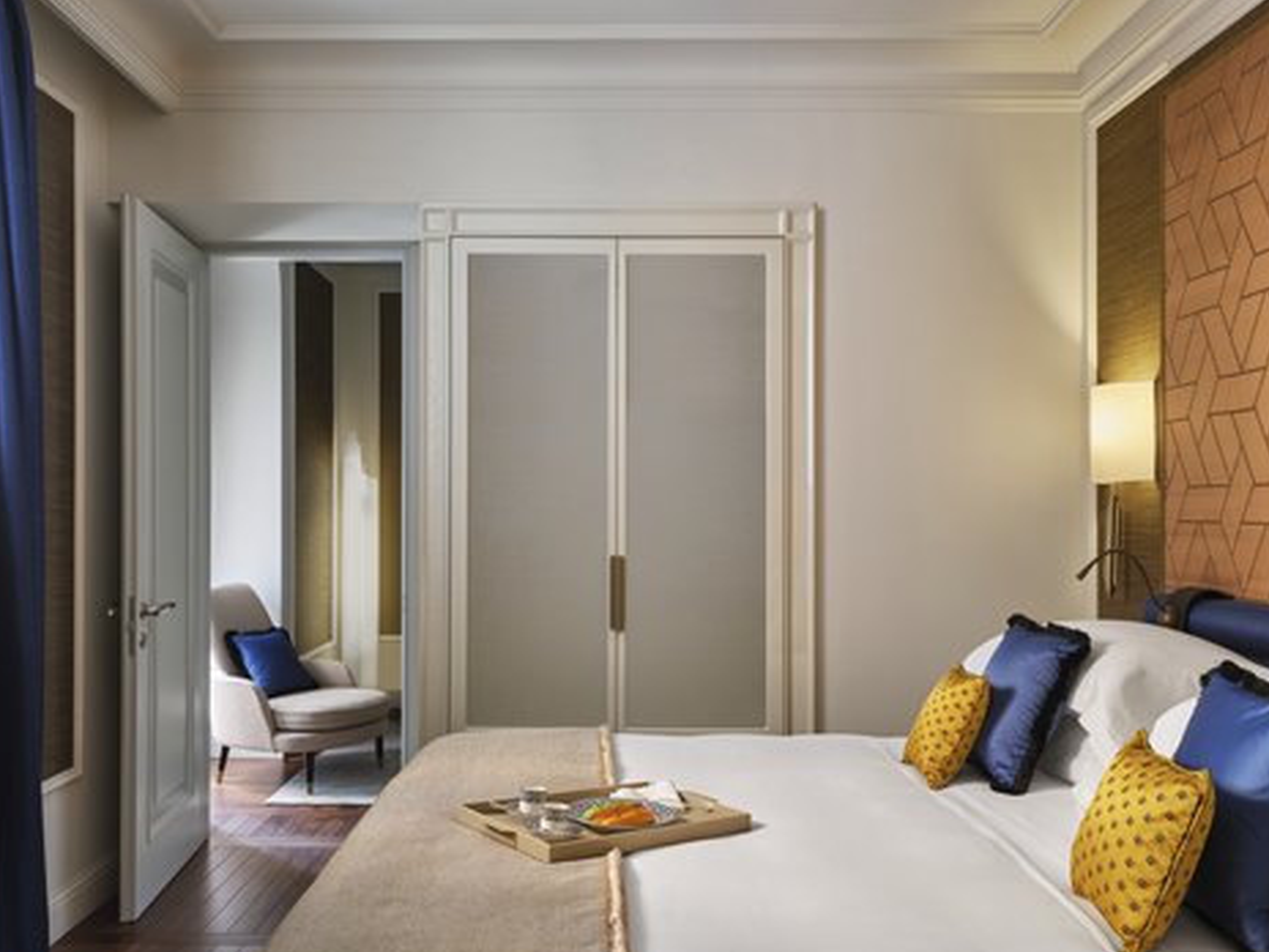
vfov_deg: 46.8
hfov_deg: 60.0
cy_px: 479
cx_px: 621
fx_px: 1100
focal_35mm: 30
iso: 400
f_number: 16
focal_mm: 36.2
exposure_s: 2.5
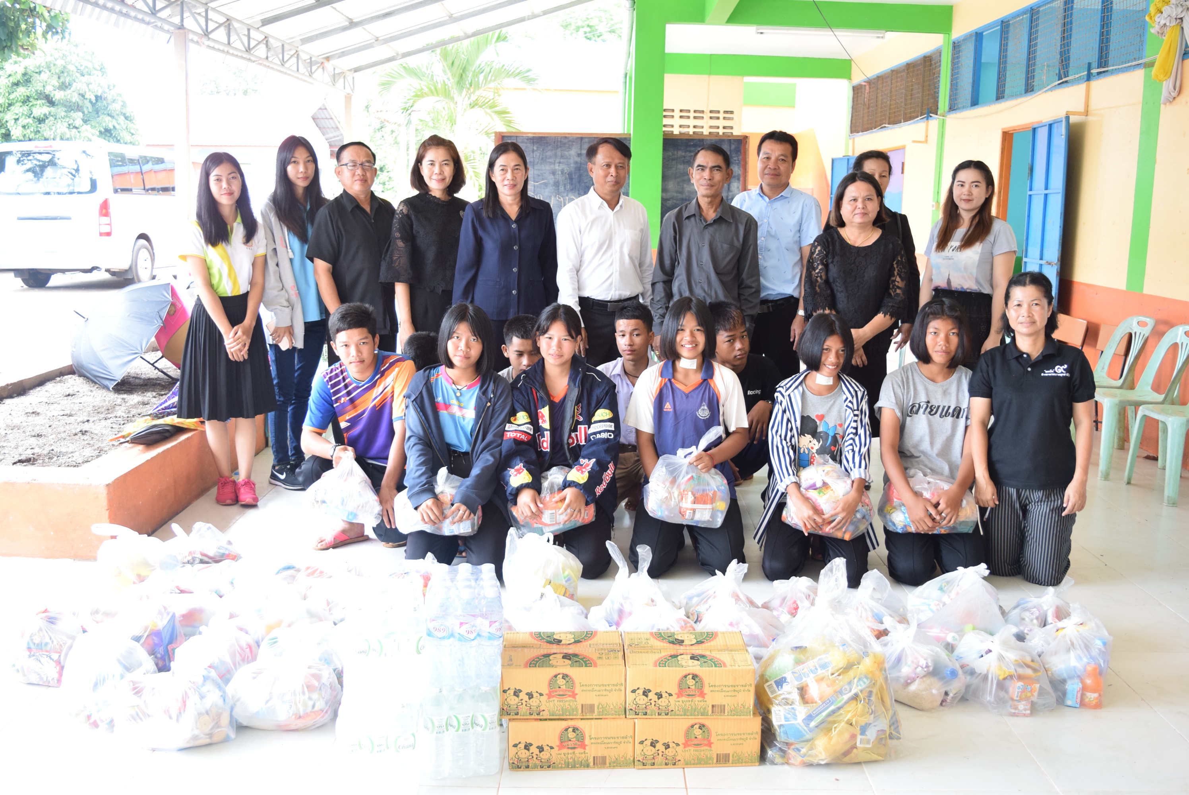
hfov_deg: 53.1
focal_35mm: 36
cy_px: 398
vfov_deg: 36.9
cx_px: 594
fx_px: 1190
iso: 800
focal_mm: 24
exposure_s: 1/80
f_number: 4
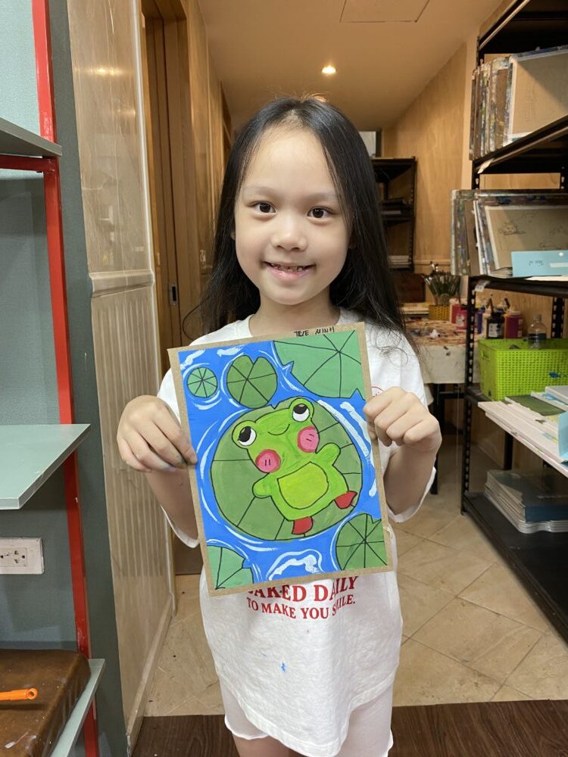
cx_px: 284
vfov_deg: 67.3
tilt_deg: -10.1
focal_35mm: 26
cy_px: 378
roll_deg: +0.3
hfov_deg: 53.1
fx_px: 569
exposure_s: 1/50
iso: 80
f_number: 1.8
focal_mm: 4.25
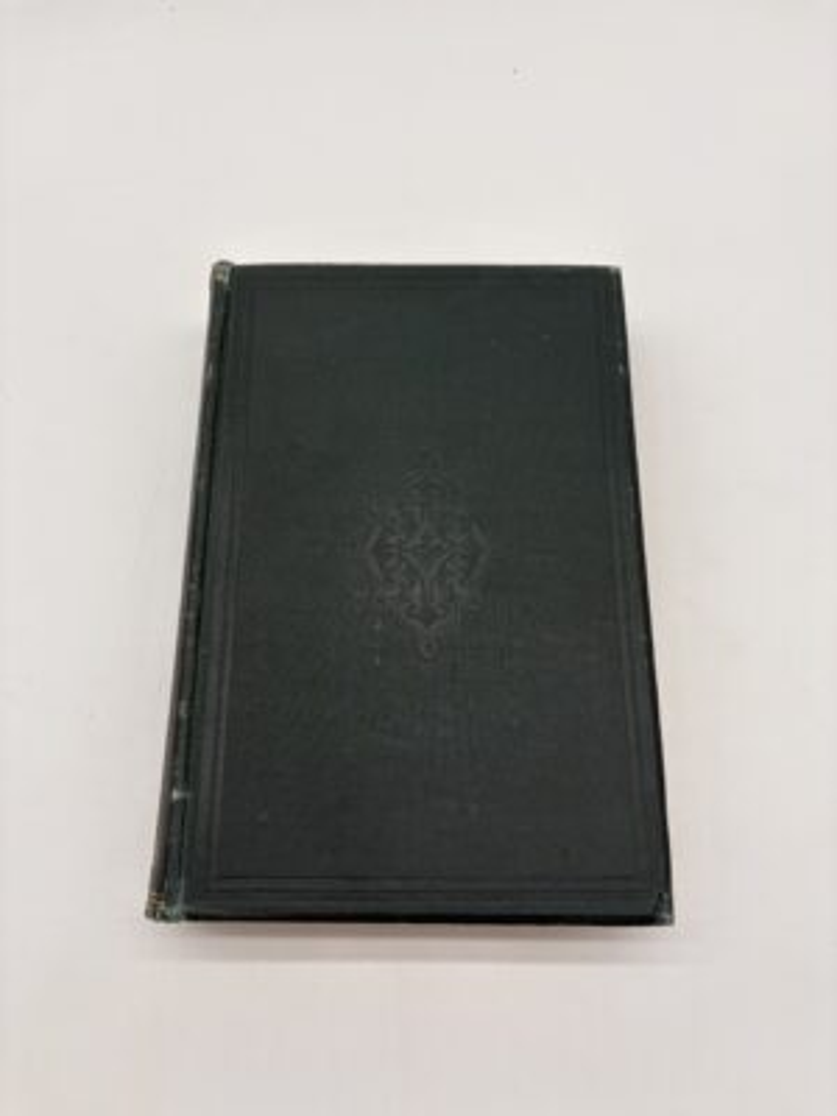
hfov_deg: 53.1
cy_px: 558
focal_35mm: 26
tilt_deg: -71.0
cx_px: 418
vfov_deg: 67.3
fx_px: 838
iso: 50
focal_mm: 5.96
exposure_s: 1/453
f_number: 1.6
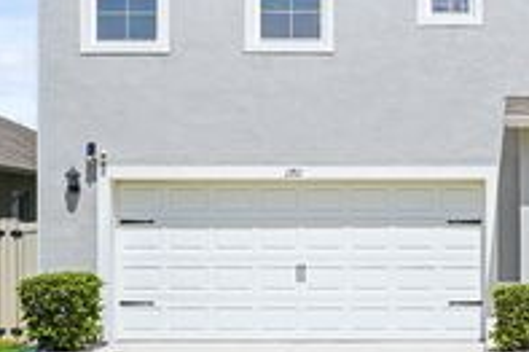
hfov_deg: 22.0
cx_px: 537
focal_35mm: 89
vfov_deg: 15.2
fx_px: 1307
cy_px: 34
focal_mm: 35
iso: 160
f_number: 6.3
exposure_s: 1/800
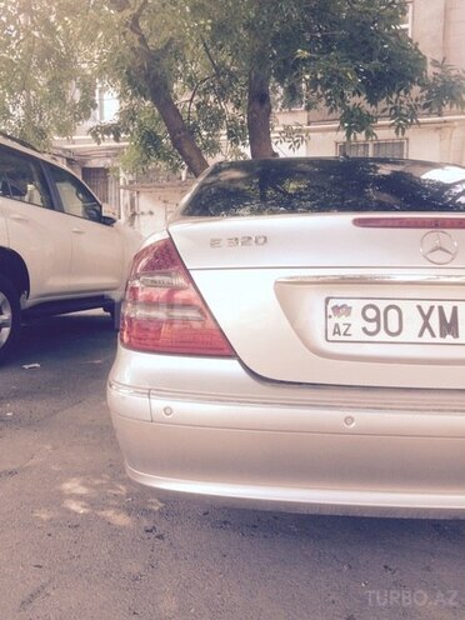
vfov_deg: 61.7
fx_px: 519
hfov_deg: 48.2
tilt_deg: -7.9
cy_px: 310
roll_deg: +0.7
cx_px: 232
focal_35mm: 29
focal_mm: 4.15
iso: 32
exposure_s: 1/126
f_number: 2.2
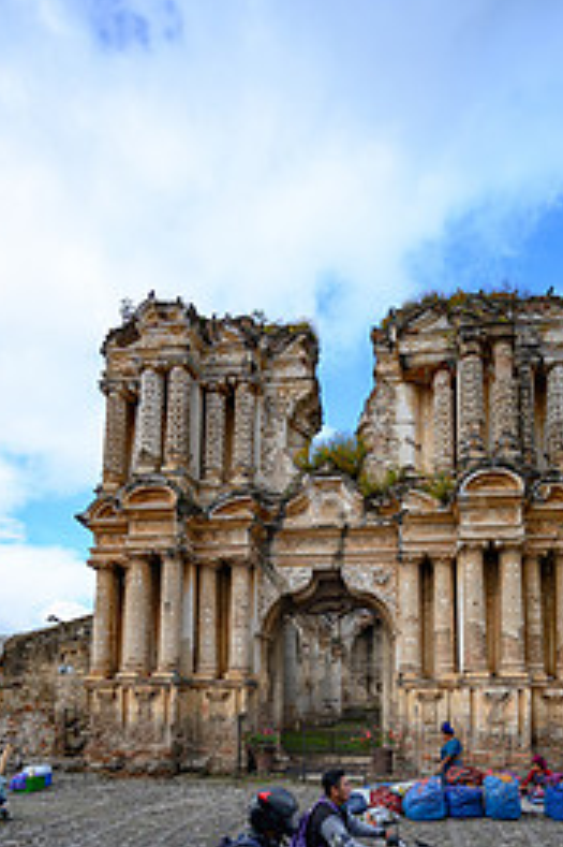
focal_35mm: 24
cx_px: 335
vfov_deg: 68.4
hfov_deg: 52.7
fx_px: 564
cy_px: 647
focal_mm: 14
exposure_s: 1/320
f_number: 4
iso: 100
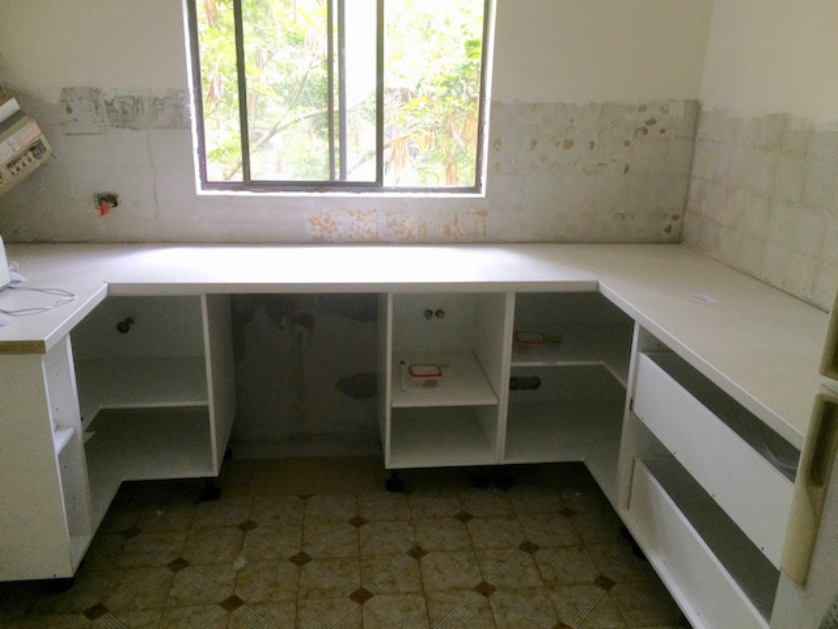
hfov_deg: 61.7
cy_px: 314
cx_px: 419
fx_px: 702
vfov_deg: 48.2
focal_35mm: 29
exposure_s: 1/33
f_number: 2.2
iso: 250
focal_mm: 4.15
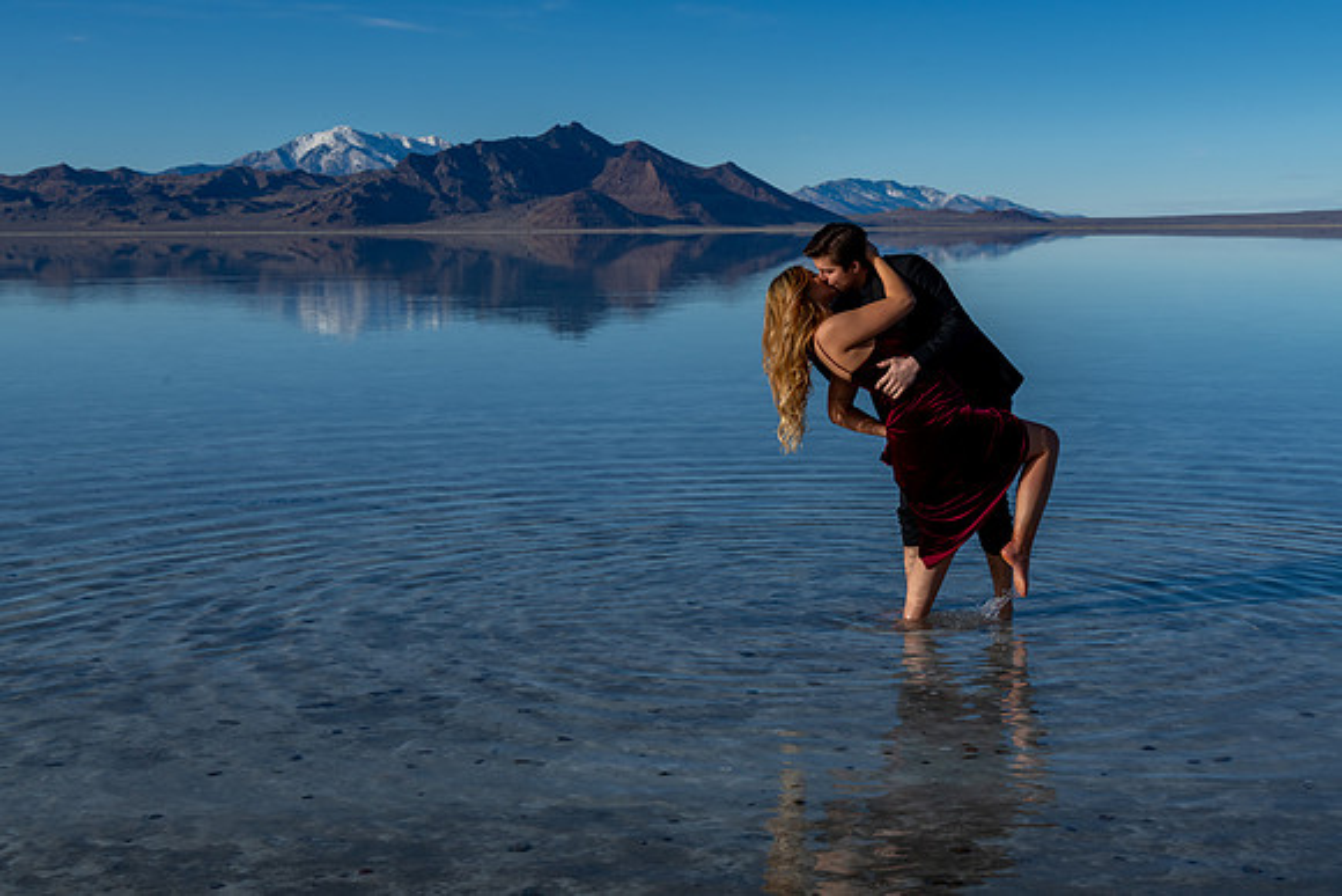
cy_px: 432
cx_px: 676
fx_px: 1896
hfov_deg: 39.0
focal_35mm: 51
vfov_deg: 26.6
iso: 200
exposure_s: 1/500
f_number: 9
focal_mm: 48
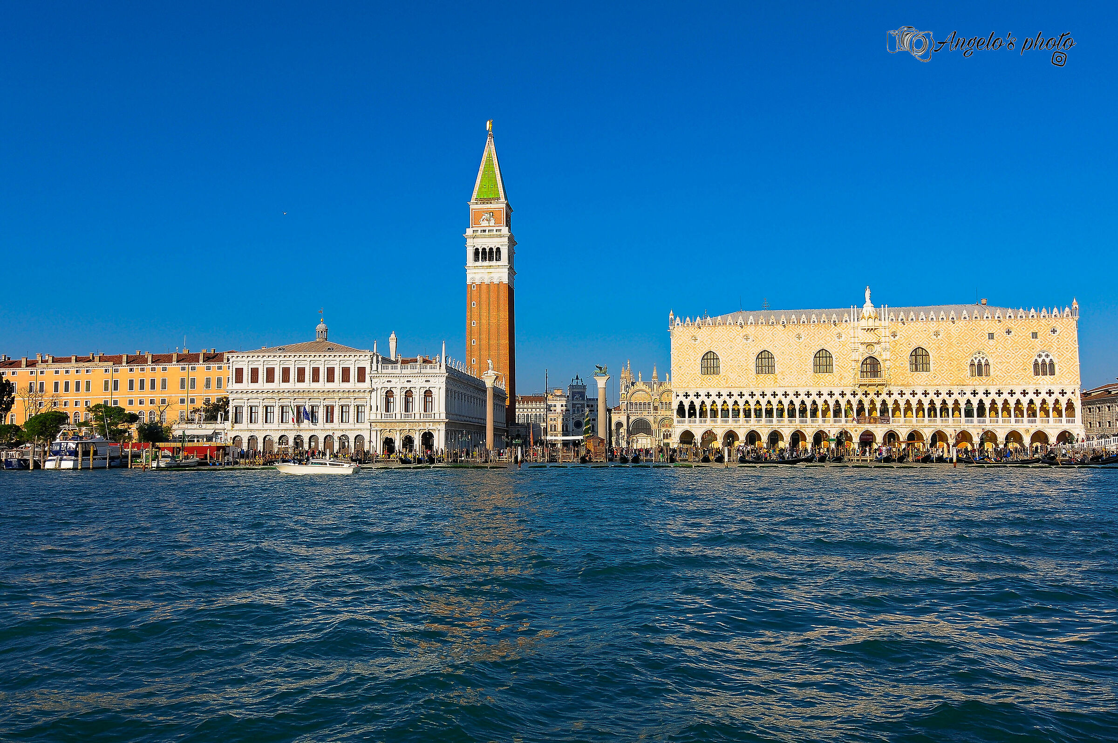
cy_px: 372
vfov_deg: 43.5
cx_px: 559
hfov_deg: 62.0
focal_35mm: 30
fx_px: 931
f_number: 10
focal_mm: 20
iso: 200
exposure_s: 1/640
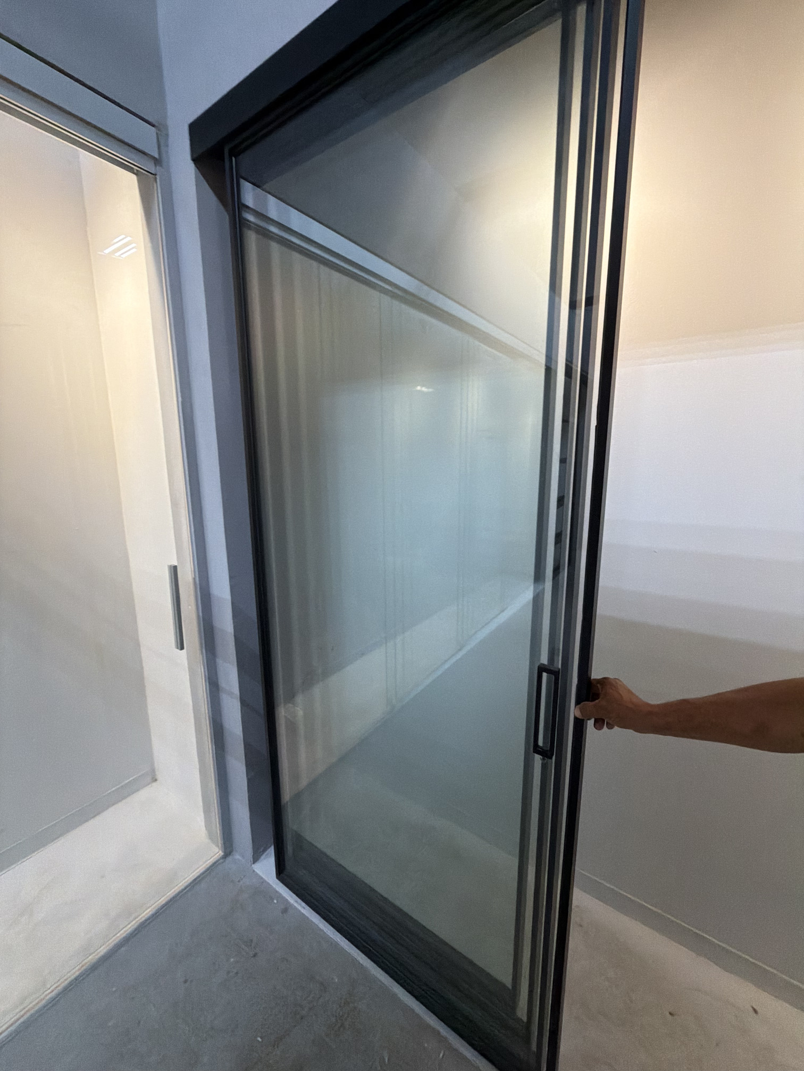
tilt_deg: -10.6
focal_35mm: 14
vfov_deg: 102.1
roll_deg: -1.3
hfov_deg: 85.7
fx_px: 434
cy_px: 536
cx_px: 402
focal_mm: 2.22
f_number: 2.2
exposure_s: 1/120
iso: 320
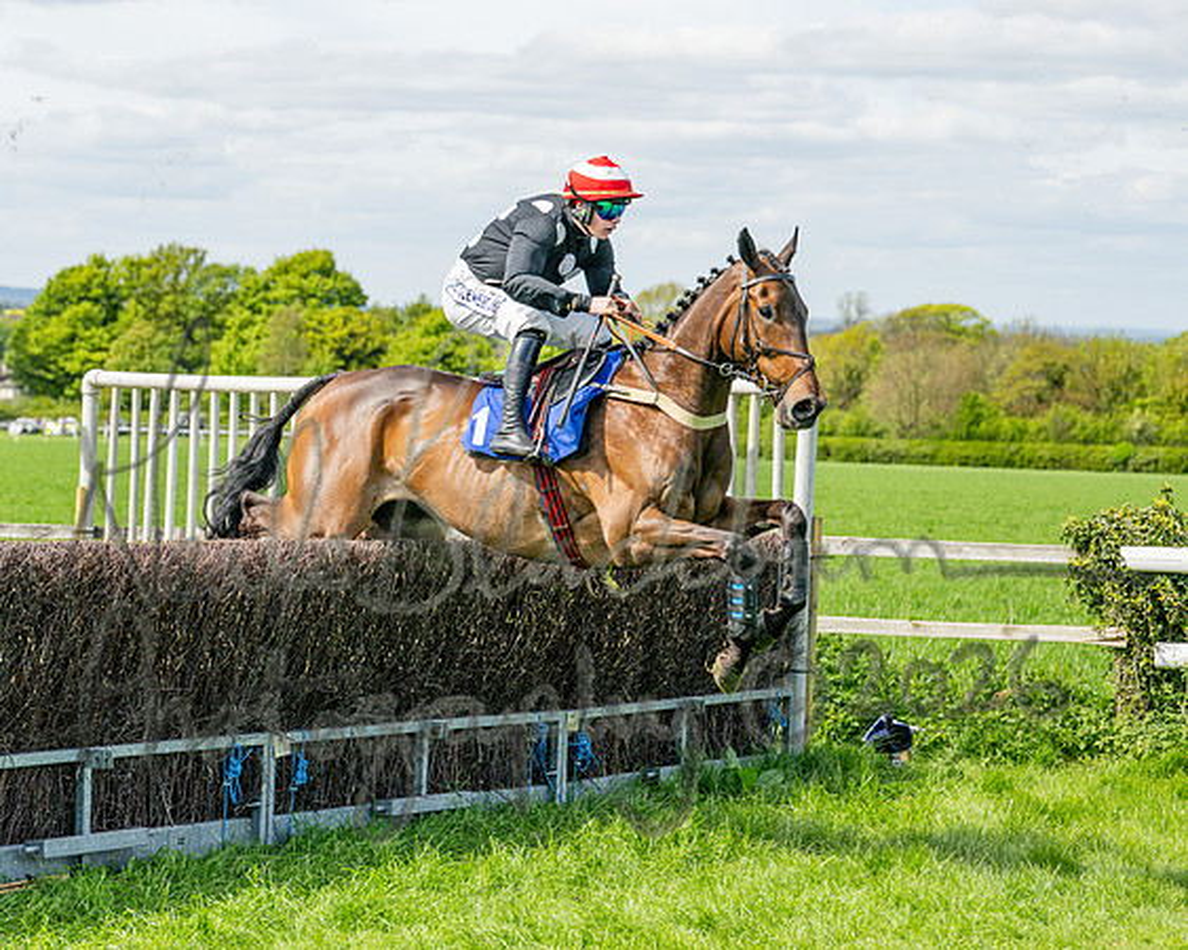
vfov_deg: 14.7
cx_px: 267
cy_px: 514
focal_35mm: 105
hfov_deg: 18.2
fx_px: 3690
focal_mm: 71
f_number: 4
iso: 400
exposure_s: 1/3200
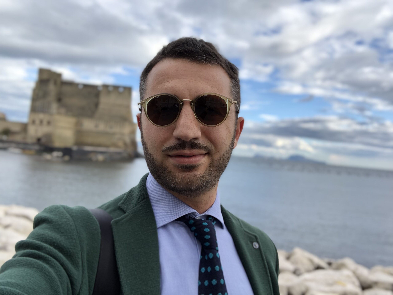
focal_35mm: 32
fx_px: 364
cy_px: 148
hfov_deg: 56.8
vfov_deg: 44.2
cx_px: 196
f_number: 2.2
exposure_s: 1/147
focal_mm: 2.87
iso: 20
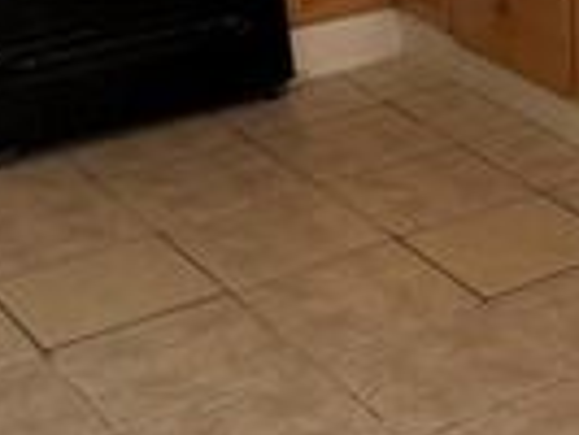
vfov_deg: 13.8
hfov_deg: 17.2
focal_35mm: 107
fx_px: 1791
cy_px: 63
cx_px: 771
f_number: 1.78
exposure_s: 1/121
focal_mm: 6.76
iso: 100
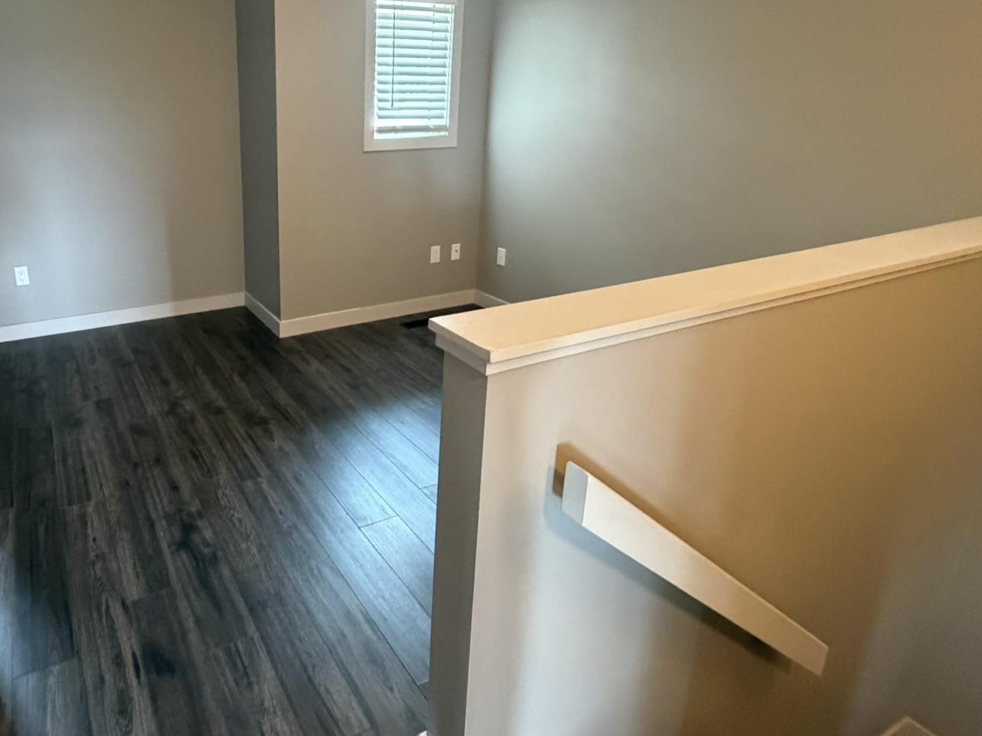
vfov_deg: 60.0
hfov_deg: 73.4
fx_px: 624
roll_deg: -0.4
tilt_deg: -13.7
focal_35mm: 22
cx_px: 306
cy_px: 259
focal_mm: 2.22
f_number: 2.2
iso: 640
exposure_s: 1/60
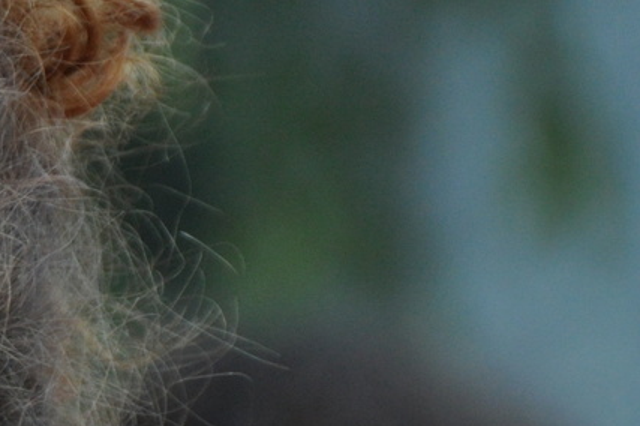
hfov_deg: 2.2
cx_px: -366
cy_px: 461
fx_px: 16964
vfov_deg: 1.4
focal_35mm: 955
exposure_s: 1/1000
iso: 800
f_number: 5.6
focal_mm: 170
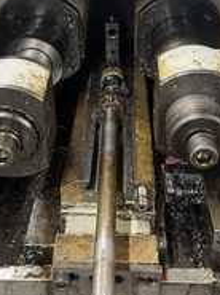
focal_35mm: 52
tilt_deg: -35.5
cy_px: 115
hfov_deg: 27.9
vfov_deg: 36.7
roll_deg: +2.4
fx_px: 442
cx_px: 112
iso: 320
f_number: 1.78
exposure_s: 1/60
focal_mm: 6.76
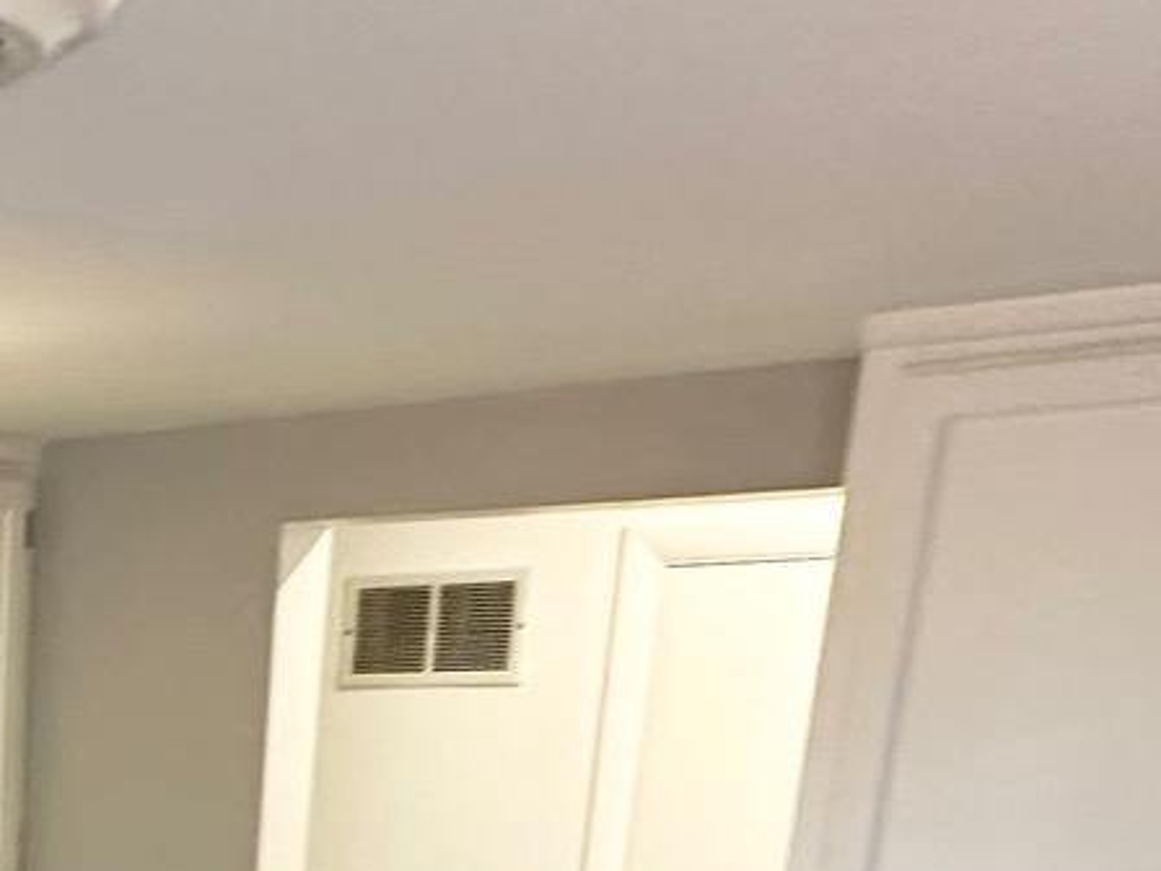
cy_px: 1485
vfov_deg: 18.7
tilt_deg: -19.7
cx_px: -290
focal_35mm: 64
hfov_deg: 26.4
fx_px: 2147
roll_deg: -1.4
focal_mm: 2.22
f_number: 2.2
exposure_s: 1/60
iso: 250
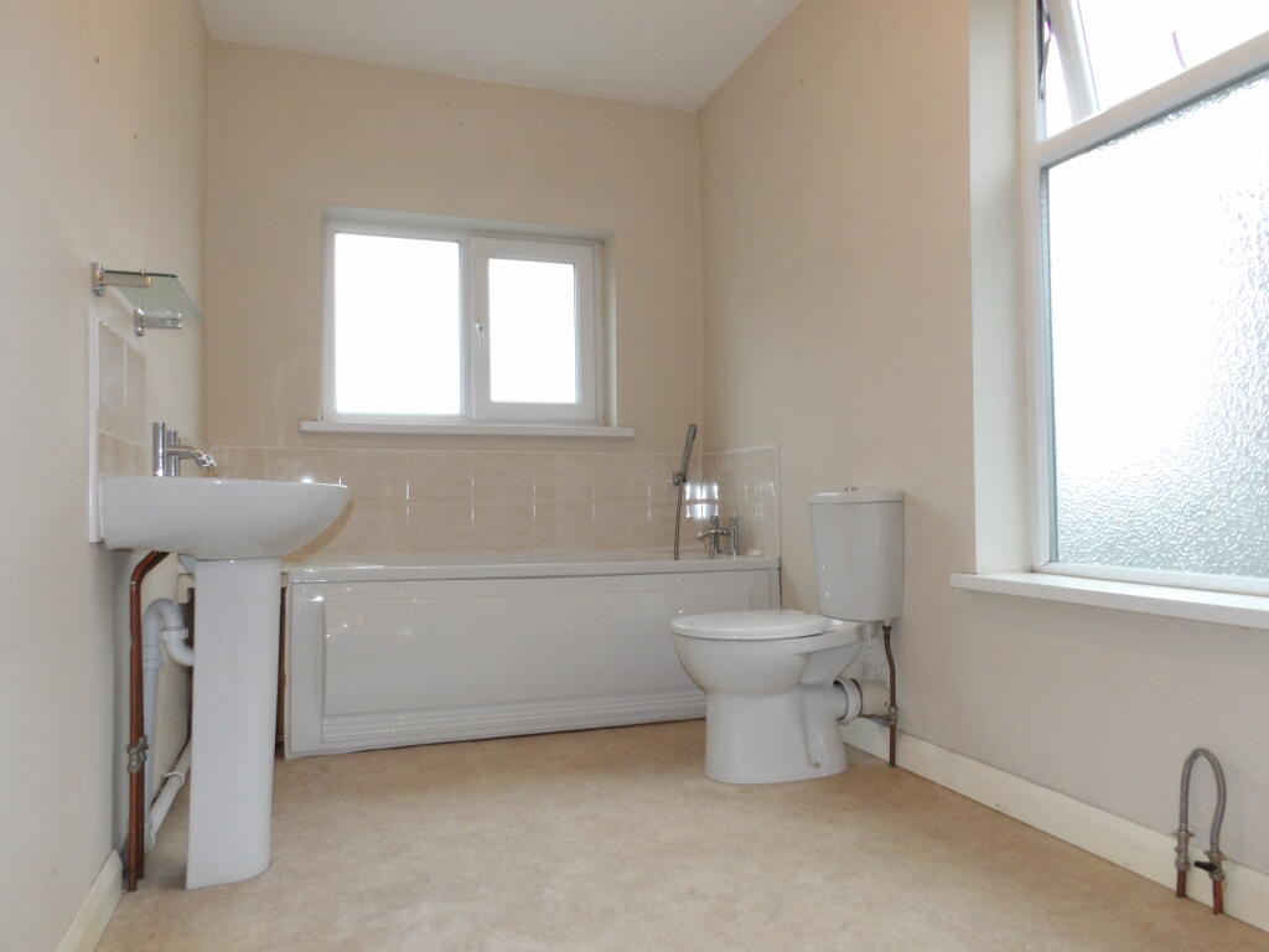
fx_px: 880
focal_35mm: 24
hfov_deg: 71.6
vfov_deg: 56.8
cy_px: 476
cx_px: 634
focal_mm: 4.3
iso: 200
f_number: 4.1
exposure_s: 1/15
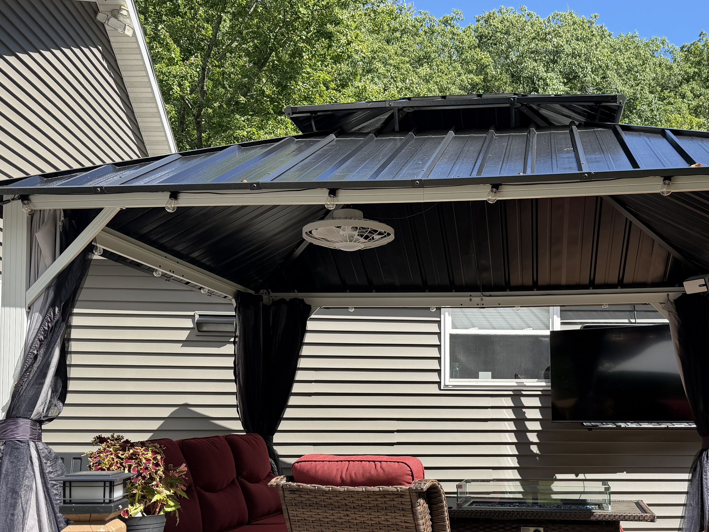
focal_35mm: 38
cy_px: 380
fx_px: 778
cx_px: 459
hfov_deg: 48.3
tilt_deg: +2.7
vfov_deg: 37.1
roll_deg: +0.9
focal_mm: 6.76
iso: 100
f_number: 1.78
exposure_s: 1/1855
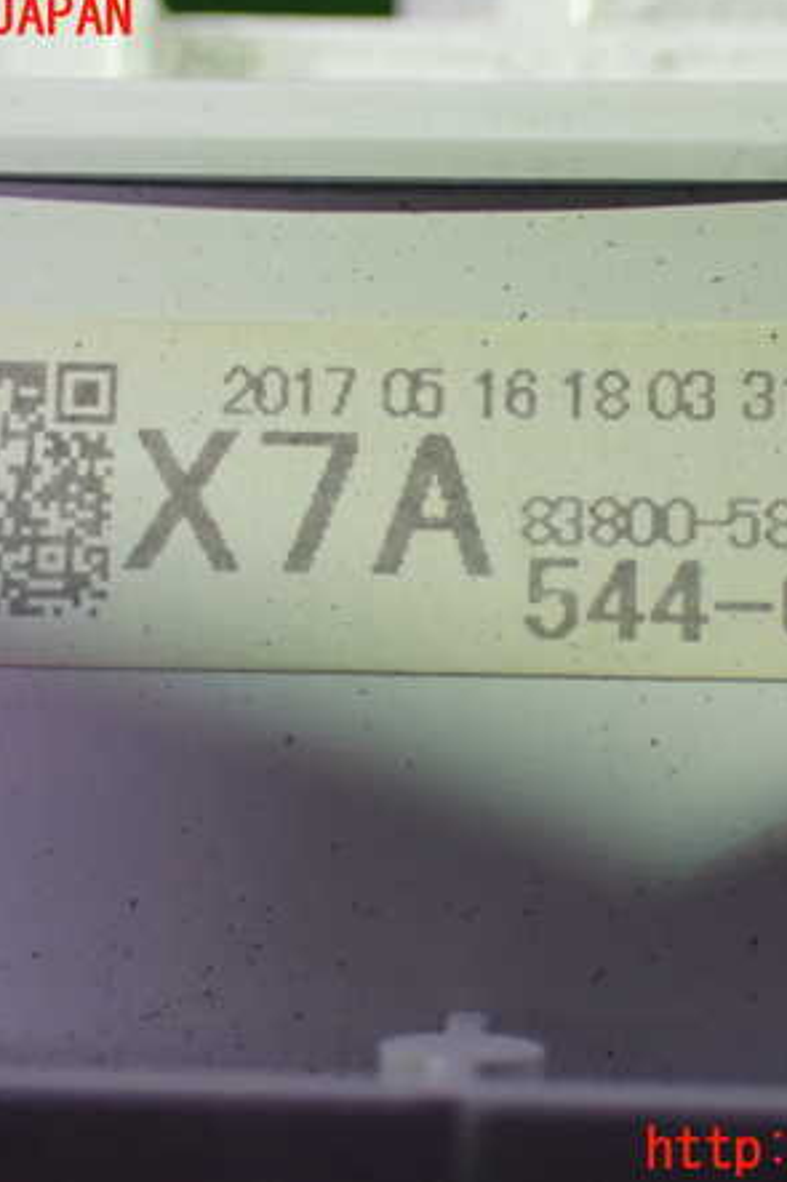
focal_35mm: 62
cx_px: 448
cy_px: 584
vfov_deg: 32.4
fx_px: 2035
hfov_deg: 21.9
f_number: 2.9
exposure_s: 1/60
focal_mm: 7.84
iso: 800
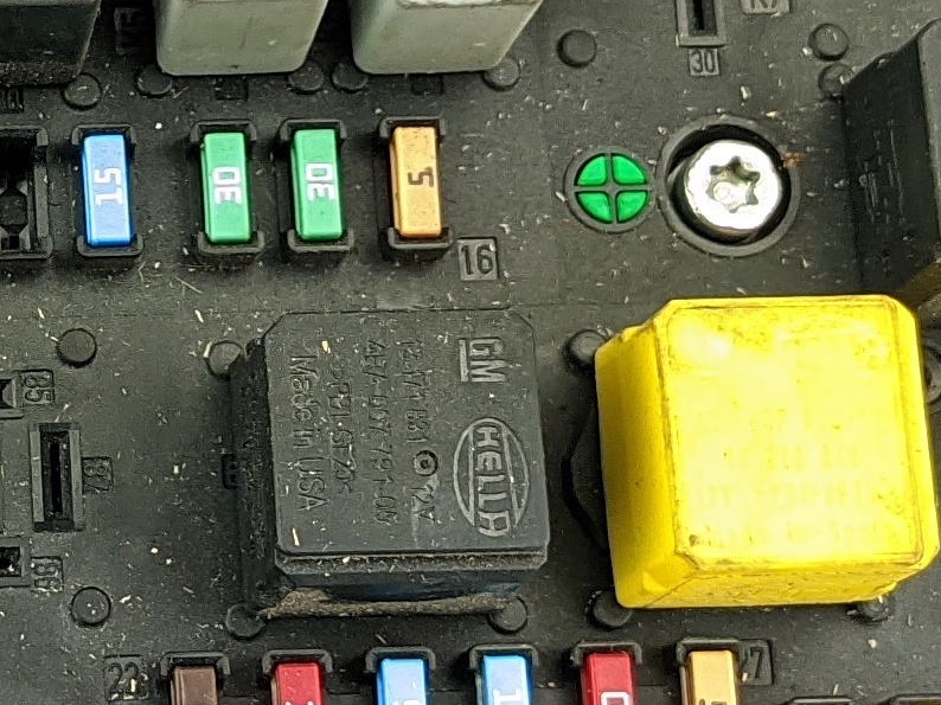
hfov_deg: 14.6
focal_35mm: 131
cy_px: 200
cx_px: -161
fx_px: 3560
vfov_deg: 11.3
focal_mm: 4.75
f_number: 1.65
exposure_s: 1/1000
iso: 1249
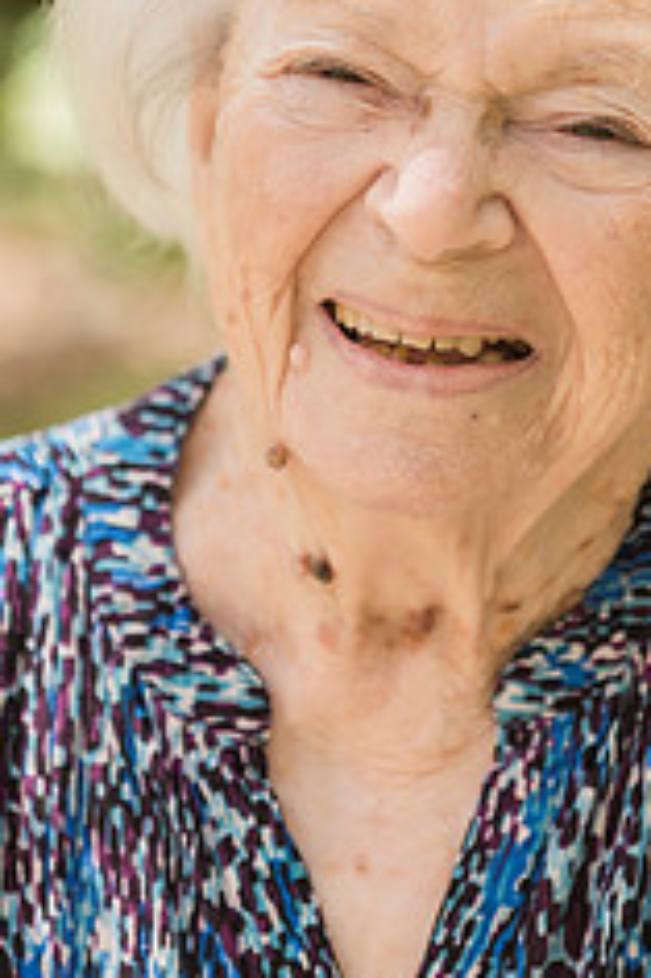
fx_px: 6736
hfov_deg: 5.5
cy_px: 282
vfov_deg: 8.3
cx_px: 402
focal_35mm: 248
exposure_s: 1/1600
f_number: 3.2
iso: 400
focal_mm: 130
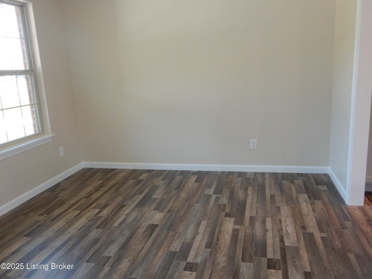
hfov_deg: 60.0
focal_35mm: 30
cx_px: 186
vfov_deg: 46.8
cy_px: 140
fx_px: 322
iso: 200
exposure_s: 1/30
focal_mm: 5.4
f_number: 4
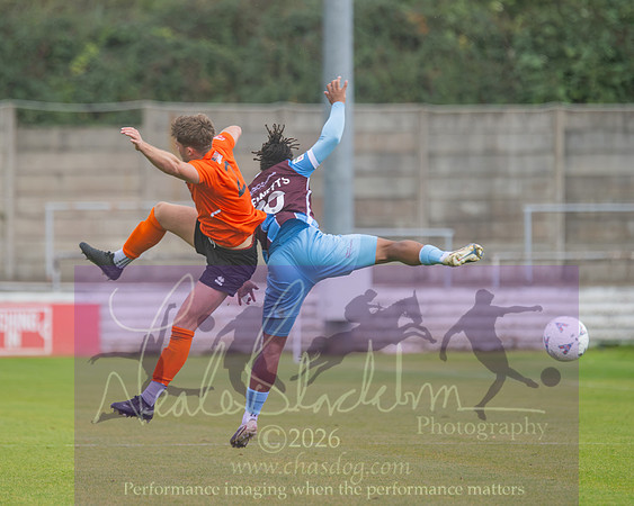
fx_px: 9170
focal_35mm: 489
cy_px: 198
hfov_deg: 4.0
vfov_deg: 3.2
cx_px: 251
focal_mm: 300
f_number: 2.8
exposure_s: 1/1250
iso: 450
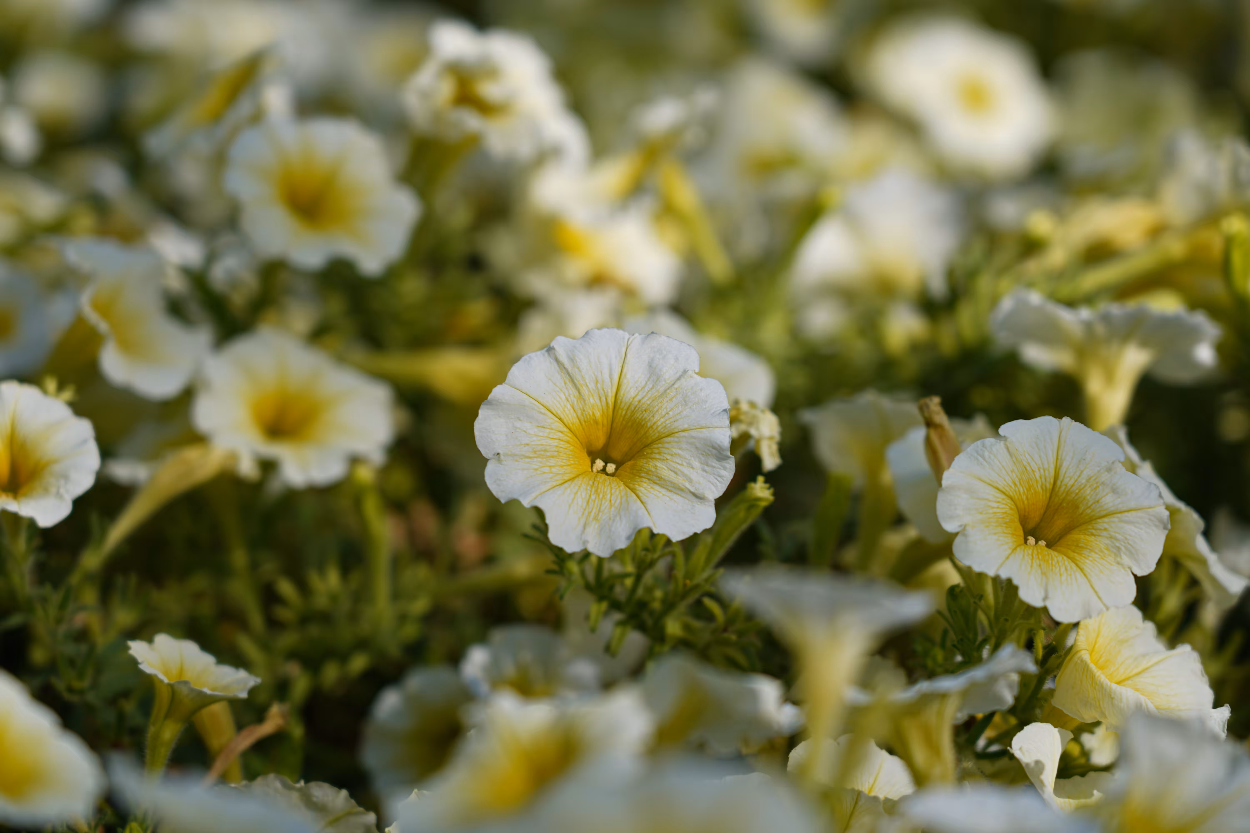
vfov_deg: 13.0
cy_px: 416
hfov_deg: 19.5
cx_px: 625
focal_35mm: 105
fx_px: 3646
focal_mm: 105
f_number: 5
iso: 50
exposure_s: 1/320
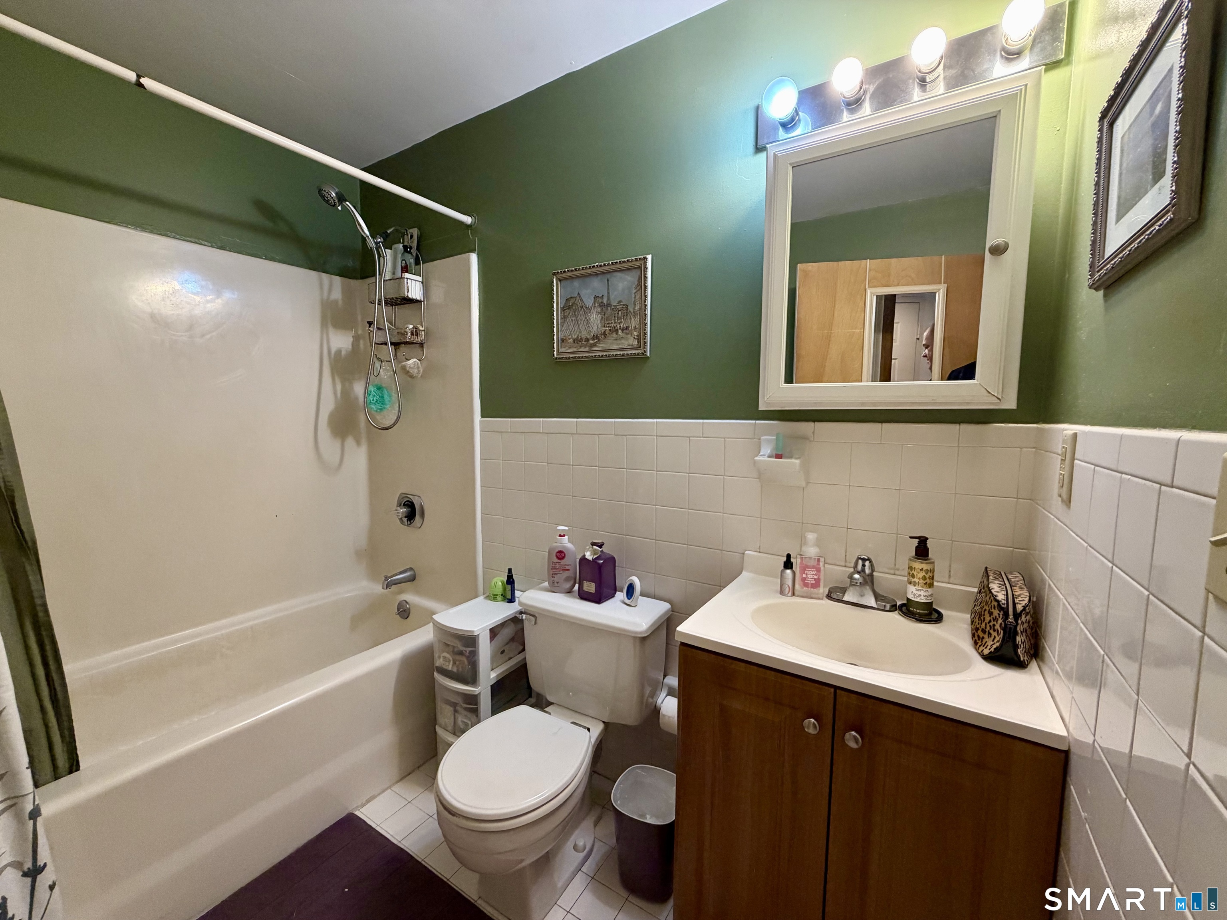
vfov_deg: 85.7
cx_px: 614
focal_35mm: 14
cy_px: 460
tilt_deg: -5.2
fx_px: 496
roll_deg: +0.4
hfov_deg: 102.1
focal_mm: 2.22
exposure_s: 1/60
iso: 250
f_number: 2.2
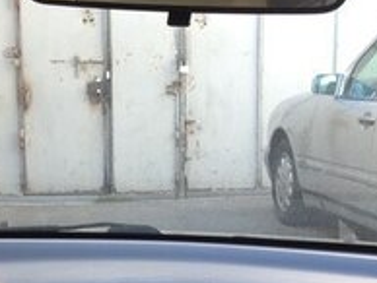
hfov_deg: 17.5
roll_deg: +2.8
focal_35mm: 112
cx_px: 130
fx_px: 1221
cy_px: 458
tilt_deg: -18.6
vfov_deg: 12.4
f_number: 2.4
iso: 50
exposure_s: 1/120
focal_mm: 4.12
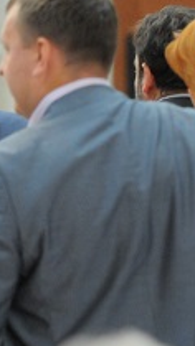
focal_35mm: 433
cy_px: 193
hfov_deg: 2.8
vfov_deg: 5.0
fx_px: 3983
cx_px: -104
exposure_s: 1/60
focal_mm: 116
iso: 2000
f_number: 2.8
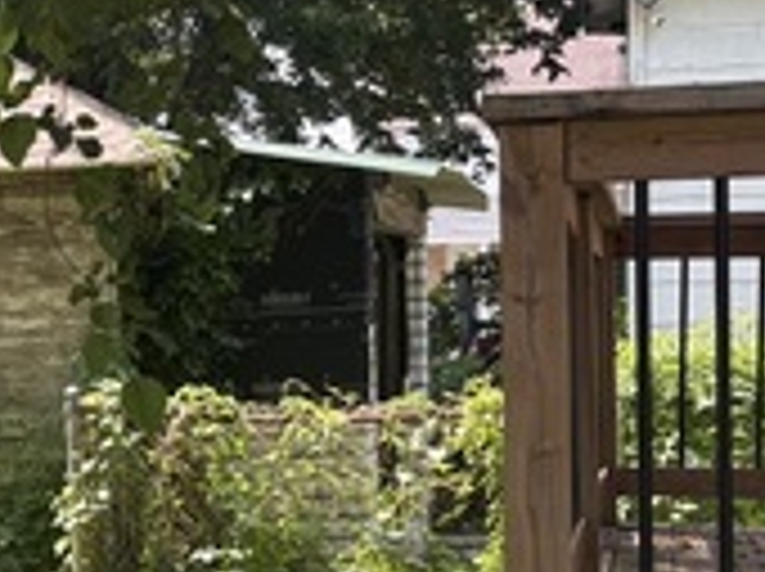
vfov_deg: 14.4
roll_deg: +1.1
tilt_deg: -2.6
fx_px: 2251
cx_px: -385
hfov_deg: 17.4
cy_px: 410
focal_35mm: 102
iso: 64
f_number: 1.6
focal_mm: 5.96
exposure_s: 1/635
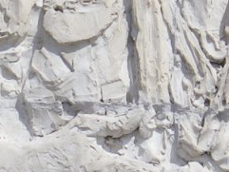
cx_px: 150
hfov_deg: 3.3
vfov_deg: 2.4
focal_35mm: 608
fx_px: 4024
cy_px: 29
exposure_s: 1/100
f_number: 14.1
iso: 80
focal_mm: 21.6
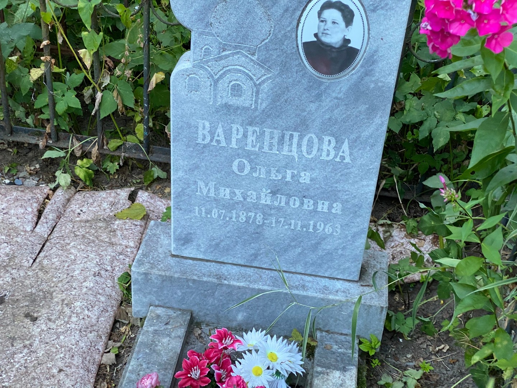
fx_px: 777
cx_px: 258
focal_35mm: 52
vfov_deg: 28.0
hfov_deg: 36.8
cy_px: 194
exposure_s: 1/60
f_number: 2
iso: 200
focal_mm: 6
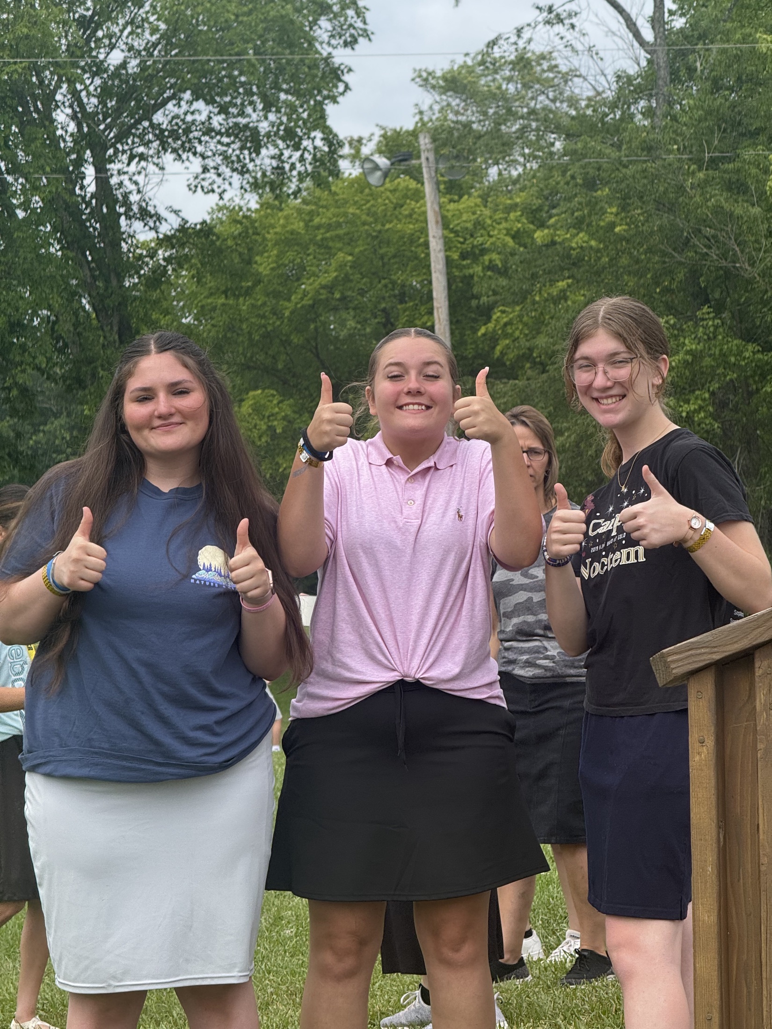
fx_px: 3568
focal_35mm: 120
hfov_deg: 12.3
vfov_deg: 16.4
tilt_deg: -0.4
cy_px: 514
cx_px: 386
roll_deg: +2.1
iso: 50
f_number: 2.8
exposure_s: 1/421
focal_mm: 15.66
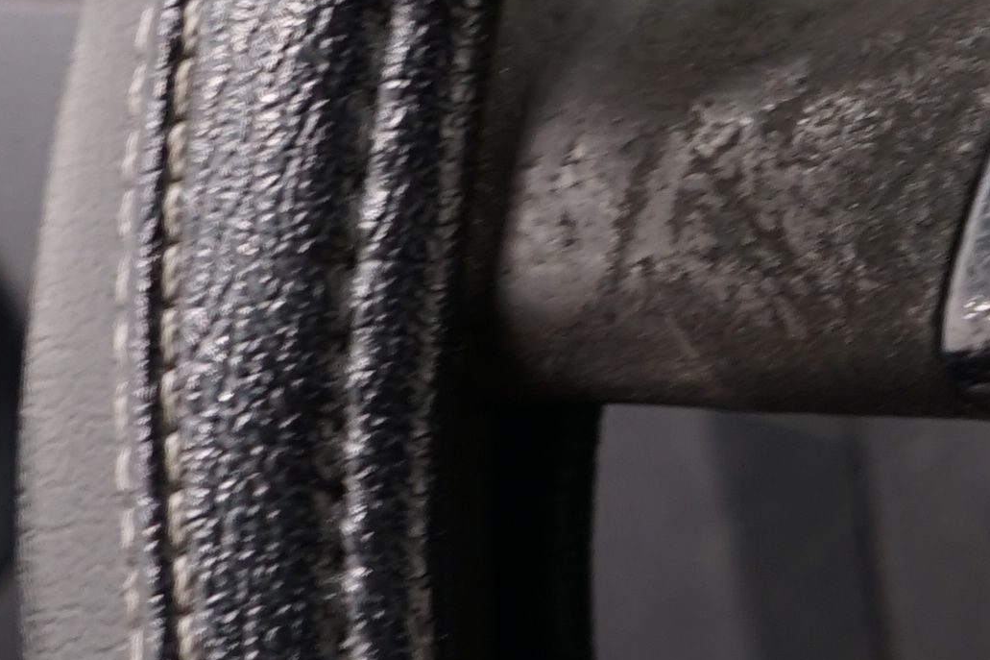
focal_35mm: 163
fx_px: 4481
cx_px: 2536
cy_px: 96
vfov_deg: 8.4
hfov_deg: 10.5
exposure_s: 1/5
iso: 400
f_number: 4.5
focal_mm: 28
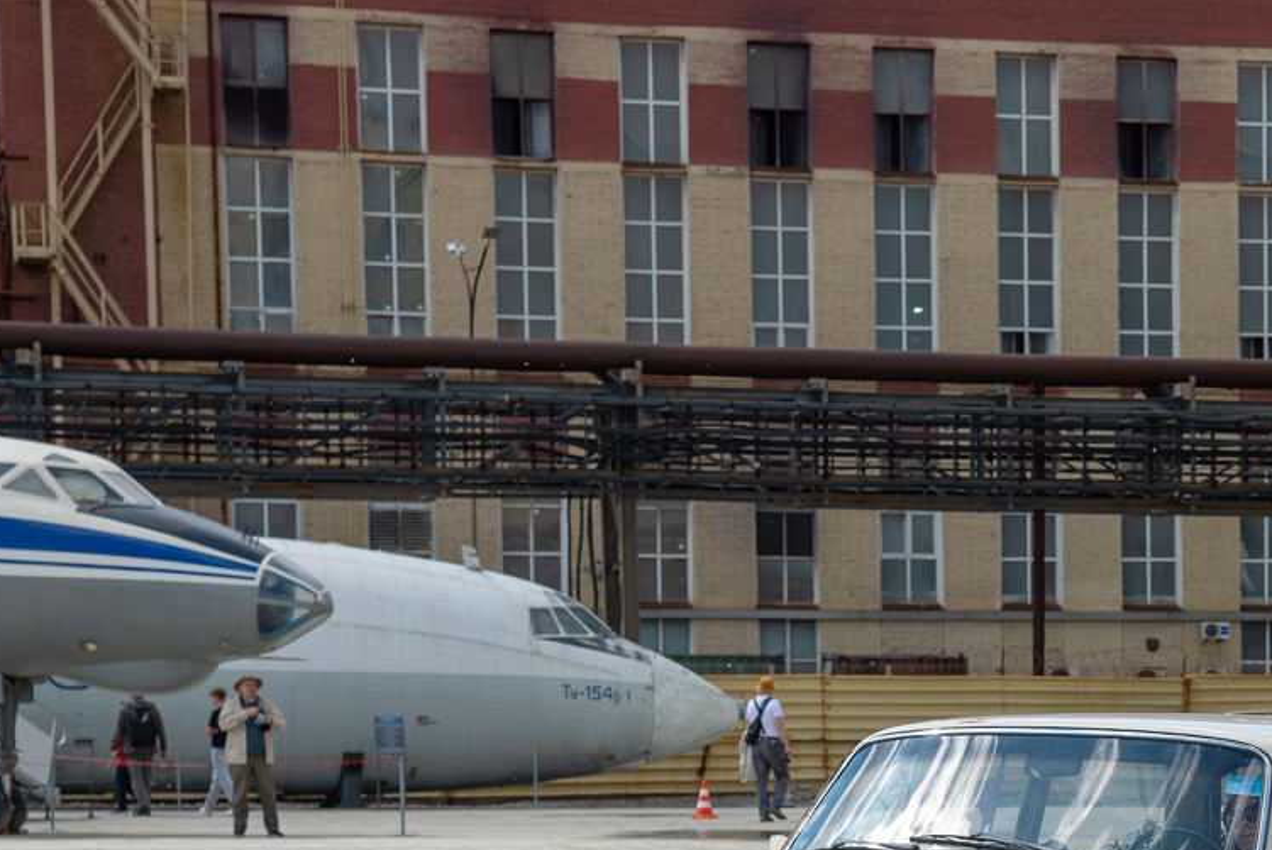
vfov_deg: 11.4
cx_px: 1145
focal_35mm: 120
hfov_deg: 16.8
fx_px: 4243
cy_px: 686
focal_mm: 66
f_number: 7.1
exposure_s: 1/800
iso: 200
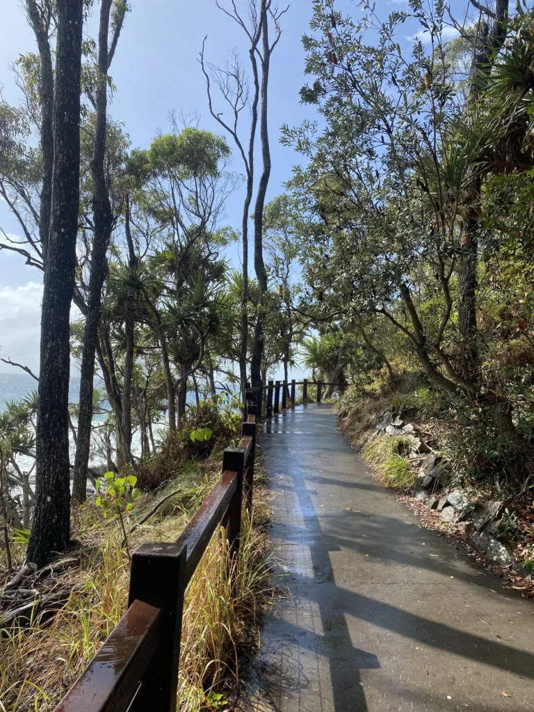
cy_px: 356
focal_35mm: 26
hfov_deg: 53.1
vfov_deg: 67.3
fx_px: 535
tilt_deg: +4.8
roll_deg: -3.9
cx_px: 267
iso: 32
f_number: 1.8
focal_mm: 4.25
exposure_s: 1/1779
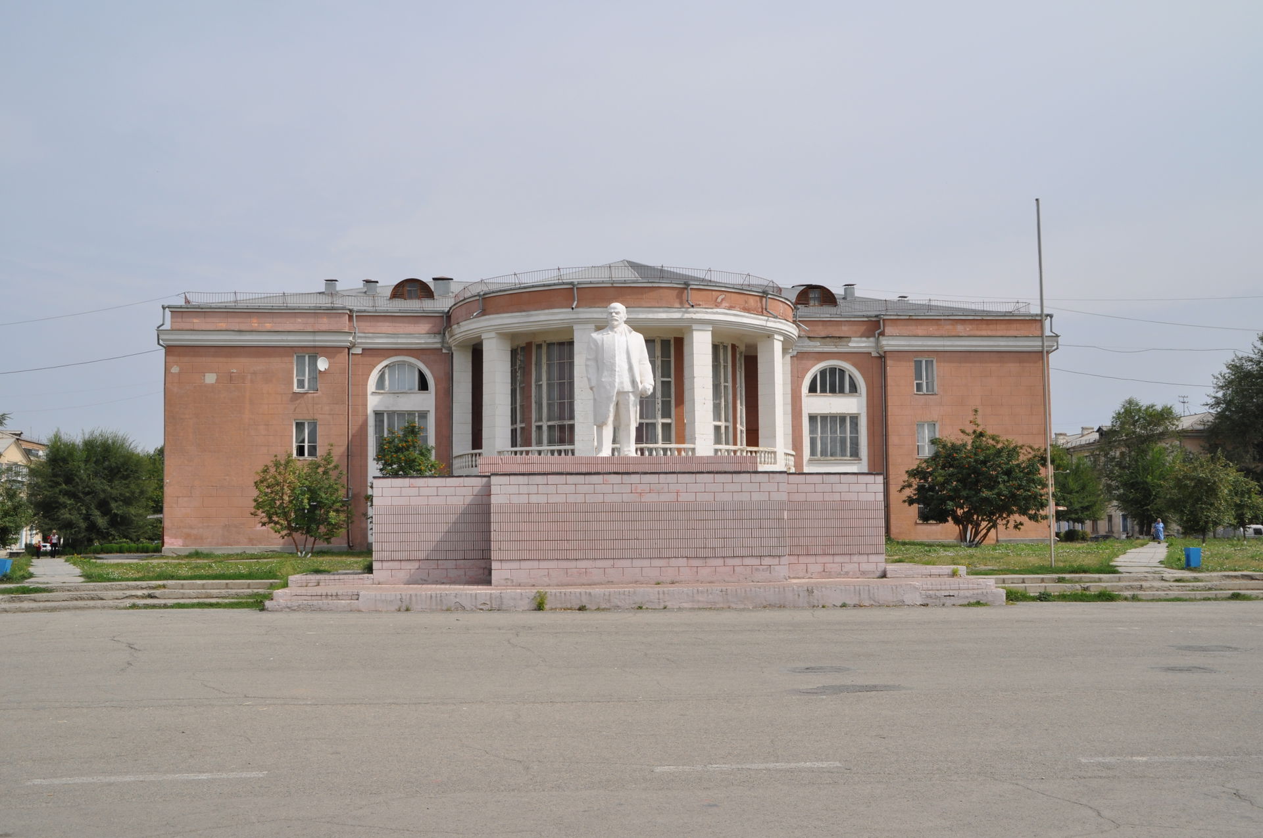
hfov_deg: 49.6
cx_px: 632
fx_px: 1367
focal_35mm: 39
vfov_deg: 34.1
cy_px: 419
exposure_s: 1/400
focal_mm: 26
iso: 200
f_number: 10
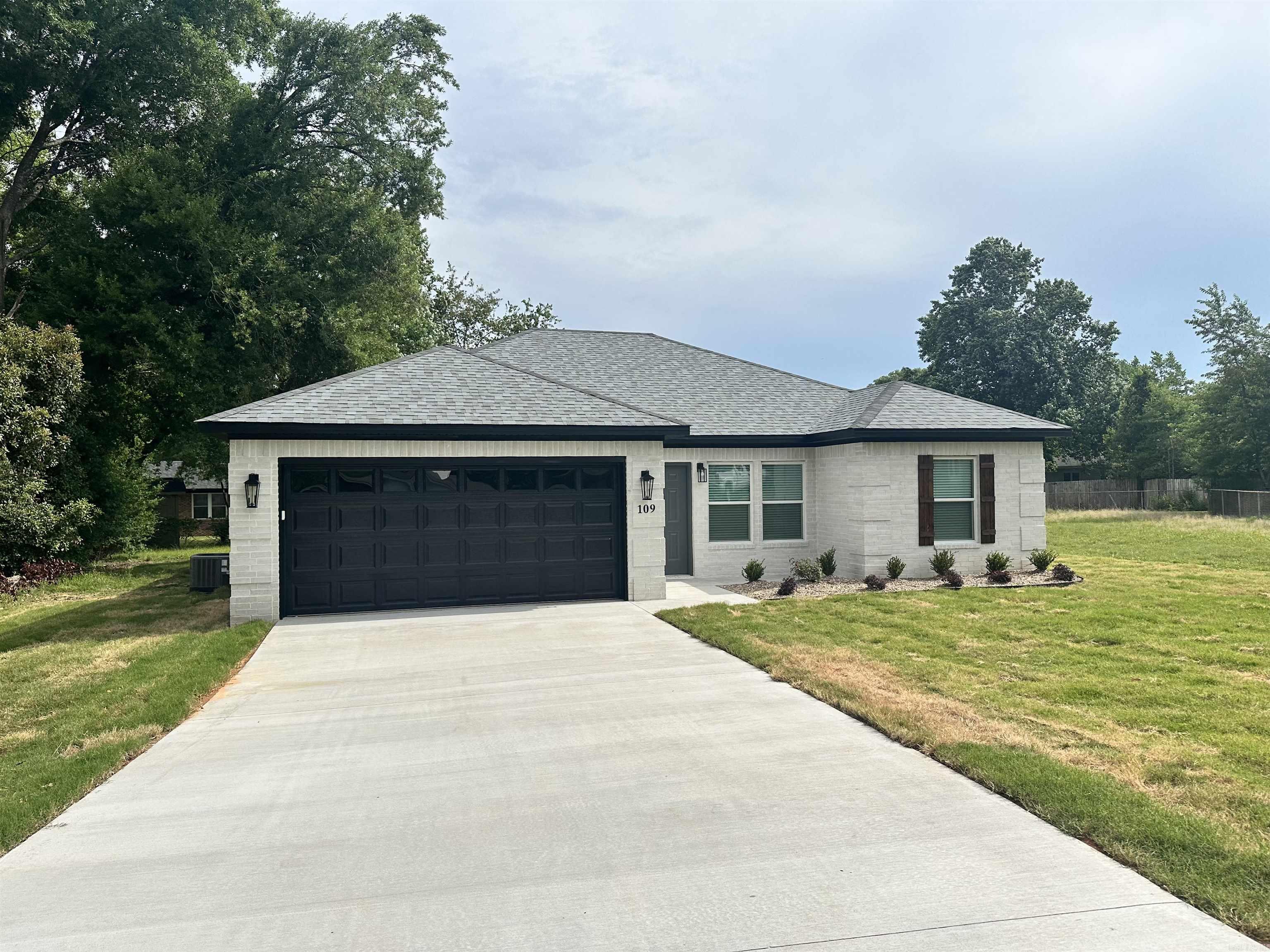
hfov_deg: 71.6
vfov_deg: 56.8
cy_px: 476
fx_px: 881
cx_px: 635
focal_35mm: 24
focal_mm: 6.86
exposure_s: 1/6623
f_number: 1.78
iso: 80
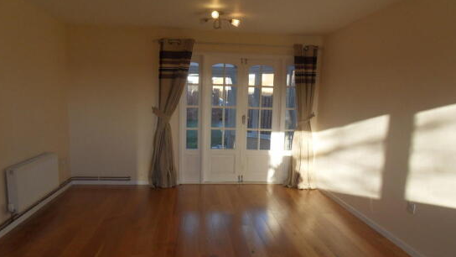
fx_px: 339
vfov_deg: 41.3
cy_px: 152
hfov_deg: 67.9
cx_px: 235
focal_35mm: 28
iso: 80
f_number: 3.3
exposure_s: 1/180
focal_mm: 4.2
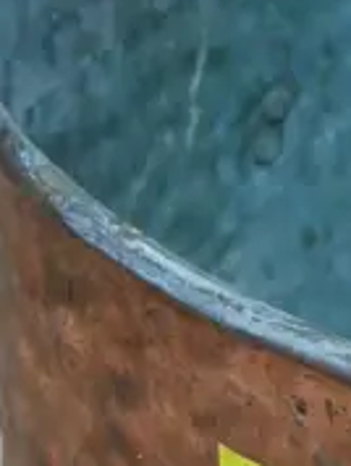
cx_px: 892
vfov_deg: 7.1
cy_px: 573
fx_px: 3723
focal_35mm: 276
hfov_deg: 5.2
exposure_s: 1/60
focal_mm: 24
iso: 800
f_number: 5.2
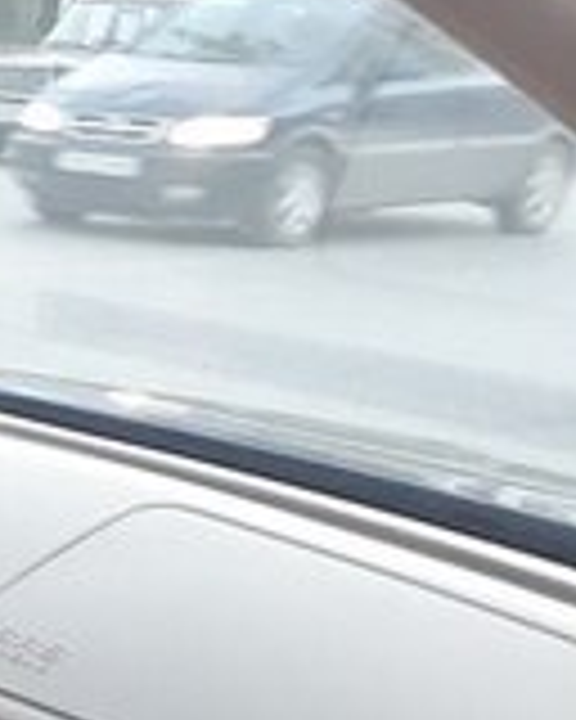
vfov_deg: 16.9
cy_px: 835
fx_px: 2323
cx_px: -904
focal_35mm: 109
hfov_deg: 11.2
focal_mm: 3.6
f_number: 1.9
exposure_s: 1/33
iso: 125
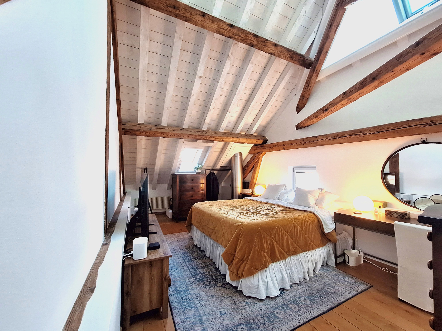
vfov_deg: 89.9
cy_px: 166
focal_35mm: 13
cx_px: 221
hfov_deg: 106.2
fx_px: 166
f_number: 2.2
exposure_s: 1/50
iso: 100
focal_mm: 1.74
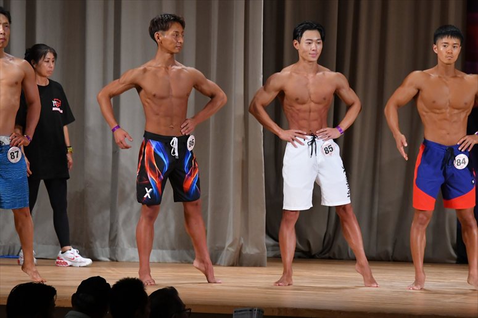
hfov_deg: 8.6
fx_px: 3185
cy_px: 159
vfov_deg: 5.7
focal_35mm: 240
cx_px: 239
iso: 3200
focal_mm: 160
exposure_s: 1/400
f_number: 5.6
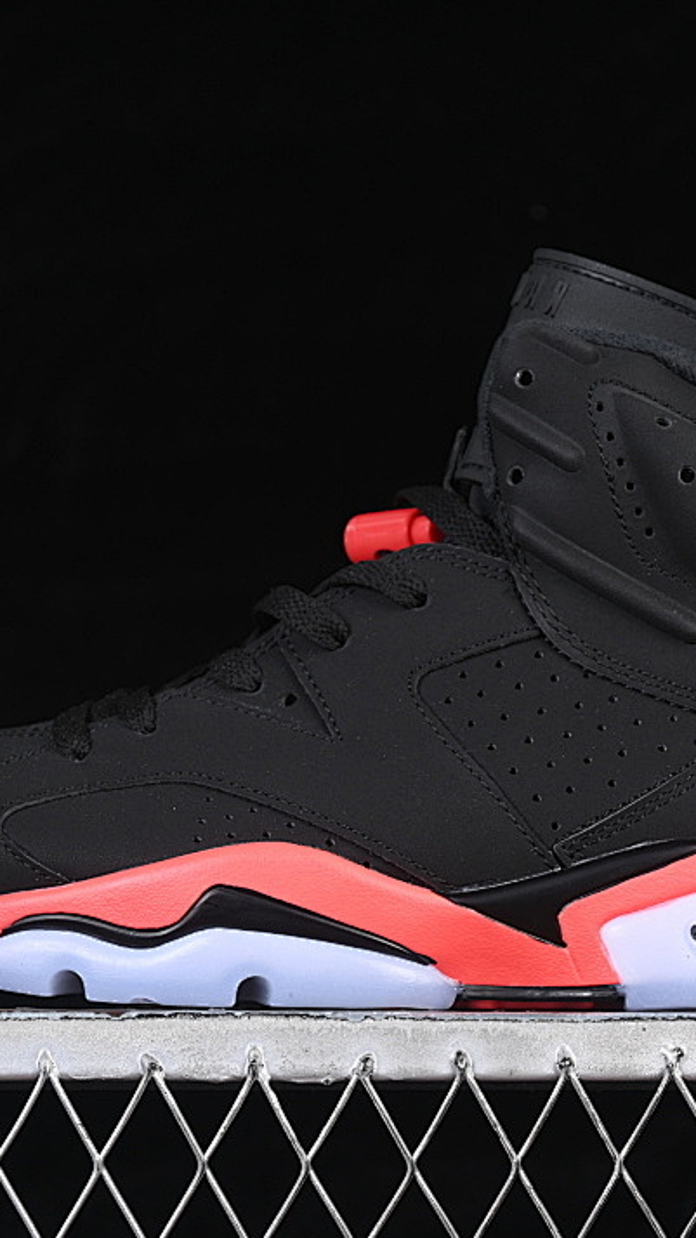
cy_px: 618
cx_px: 451
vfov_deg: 18.0
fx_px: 3905
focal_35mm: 119
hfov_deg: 10.2
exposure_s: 1/50
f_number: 6.3
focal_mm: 50
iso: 160
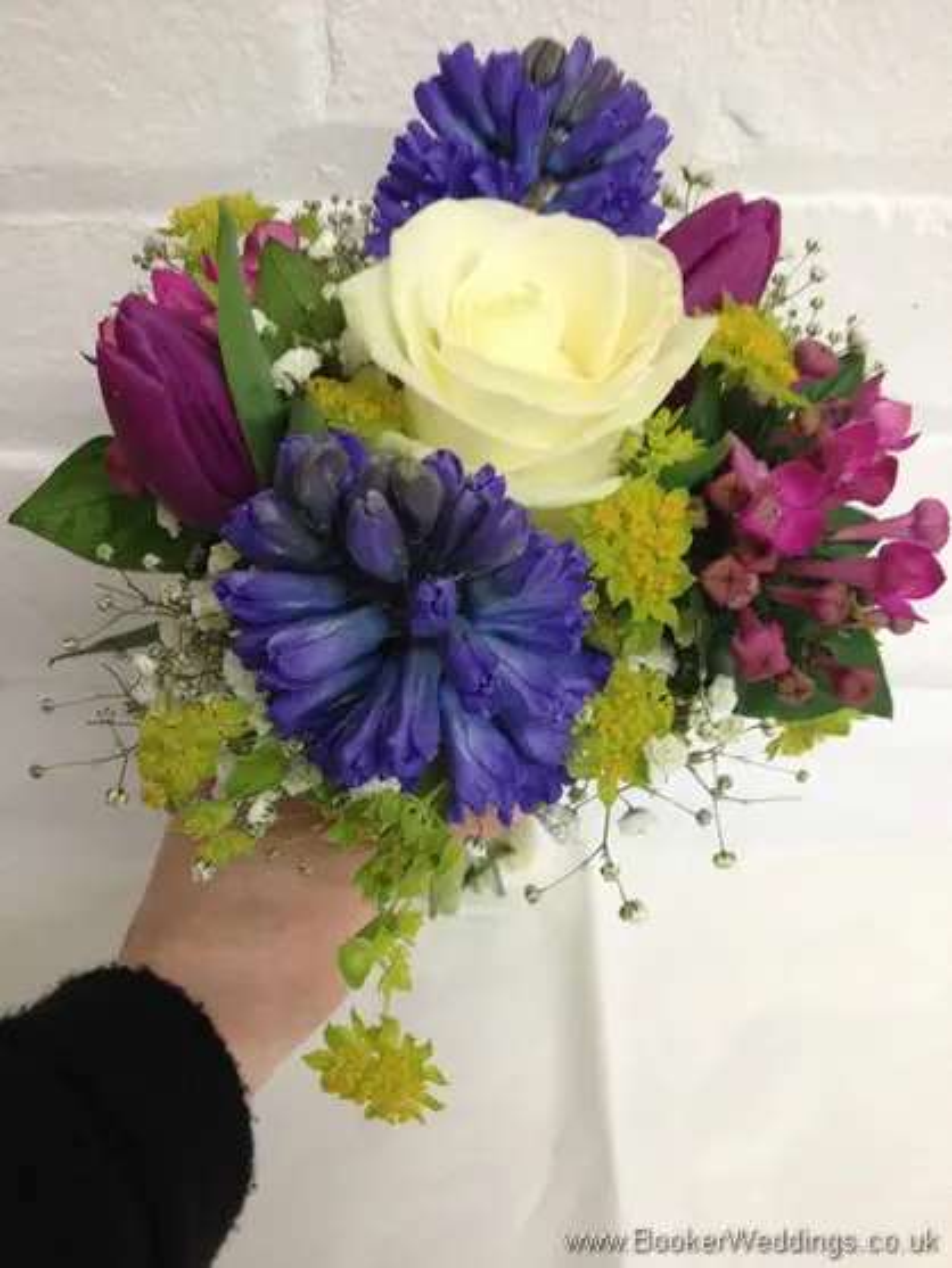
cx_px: 476
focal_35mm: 35
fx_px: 1283
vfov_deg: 52.6
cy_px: 634
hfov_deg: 40.7
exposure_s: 1/20
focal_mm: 4.28
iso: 100
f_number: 2.4
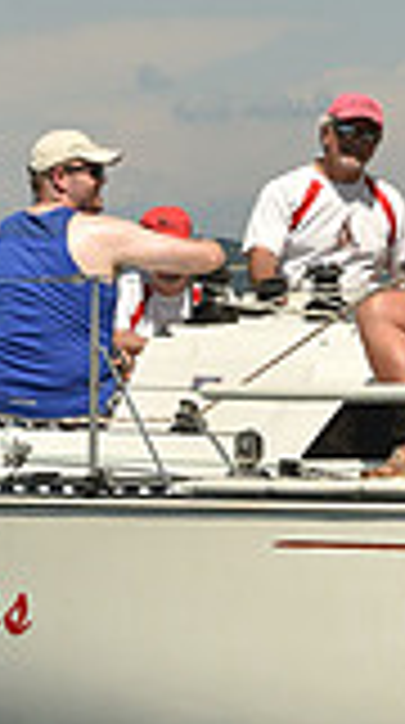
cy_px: 391
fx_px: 5083
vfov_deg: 8.2
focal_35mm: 265
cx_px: 187
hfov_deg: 4.6
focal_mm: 70
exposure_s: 1/1250
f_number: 9
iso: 320
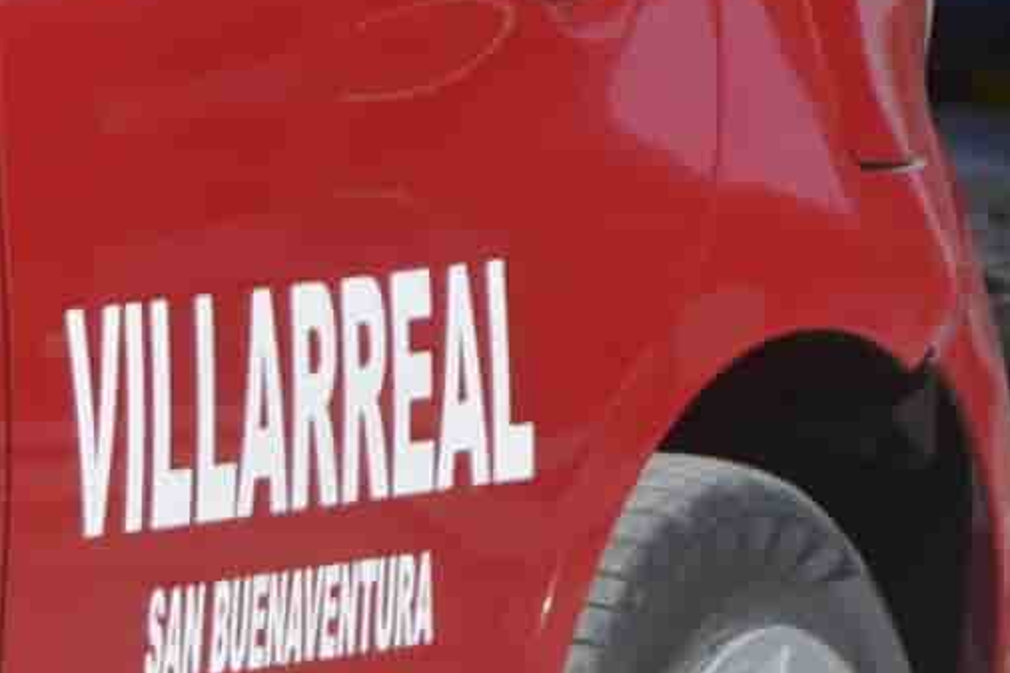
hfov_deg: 2.9
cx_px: -1790
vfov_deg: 1.9
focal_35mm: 713
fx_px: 19996
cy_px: 341
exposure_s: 1/640
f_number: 5.3
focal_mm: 80
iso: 100
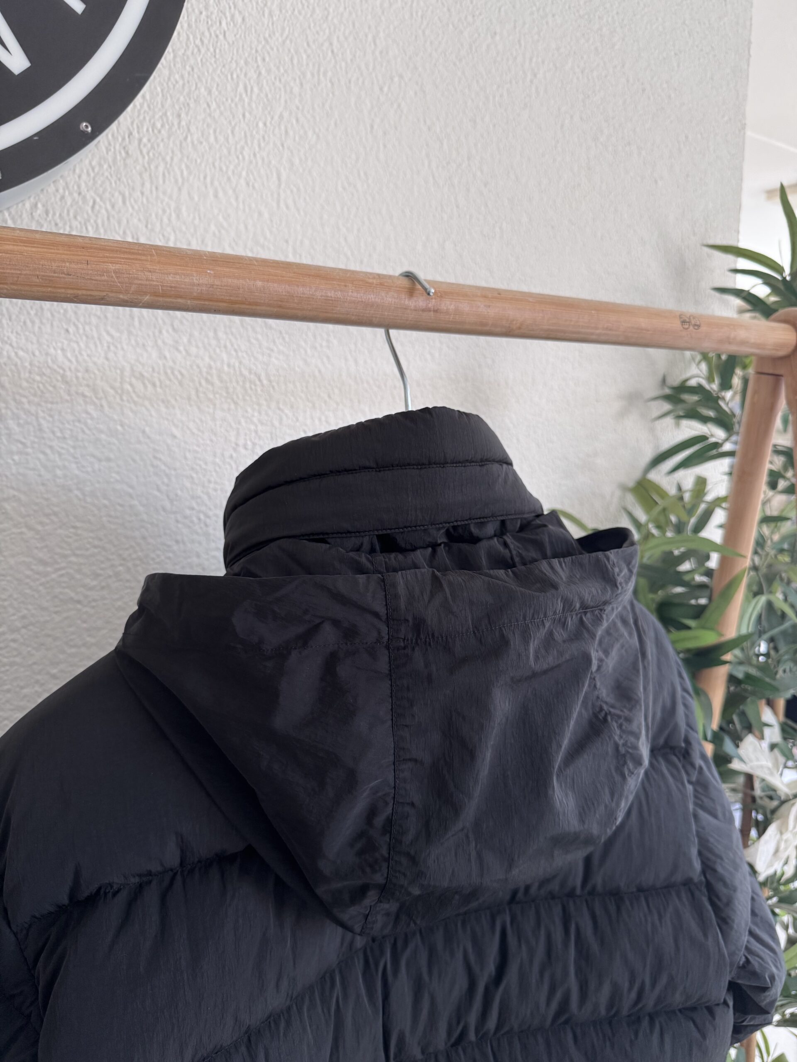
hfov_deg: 56.8
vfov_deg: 71.6
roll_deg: -0.2
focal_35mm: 24
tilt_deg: -7.2
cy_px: 531
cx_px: 398
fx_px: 737
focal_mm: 6.76
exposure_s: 1/114
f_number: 1.78
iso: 200
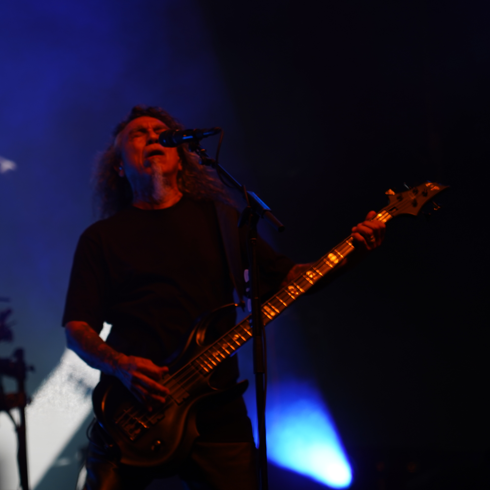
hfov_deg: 13.0
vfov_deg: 13.0
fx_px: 2146
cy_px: 245
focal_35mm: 134
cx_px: 177
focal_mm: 105
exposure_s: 1/125
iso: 250
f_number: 4
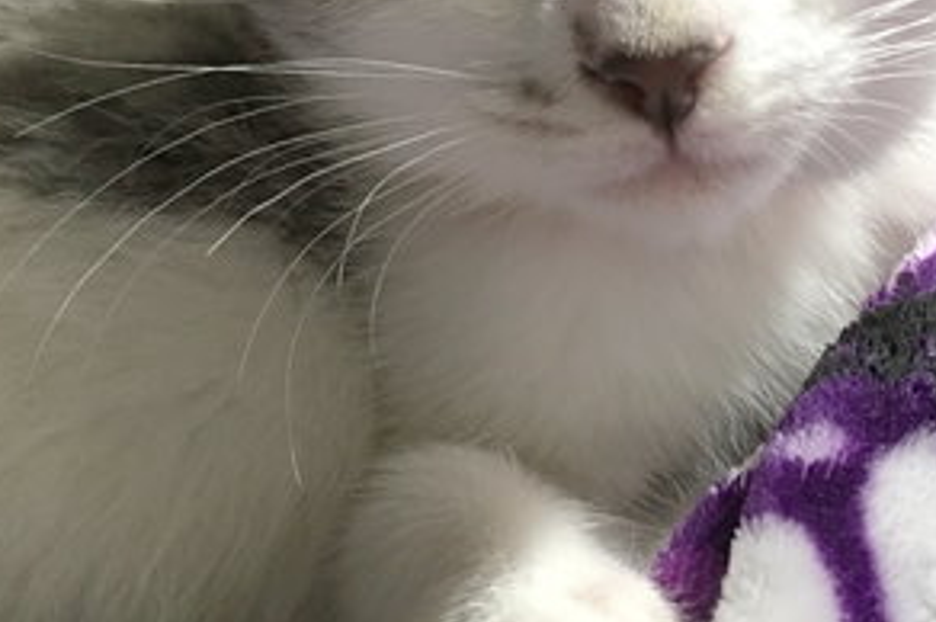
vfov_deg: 19.2
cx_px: 471
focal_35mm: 69
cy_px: 27
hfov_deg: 29.3
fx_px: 1792
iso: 80
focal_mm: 4.15
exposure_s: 1/8
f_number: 2.2
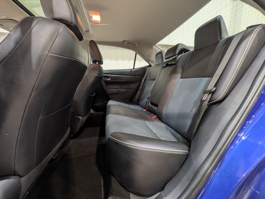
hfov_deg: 102.1
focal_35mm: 14
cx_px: 132
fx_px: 107
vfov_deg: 85.7
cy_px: 100
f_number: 2.2
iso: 73
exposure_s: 1/24
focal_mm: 1.83
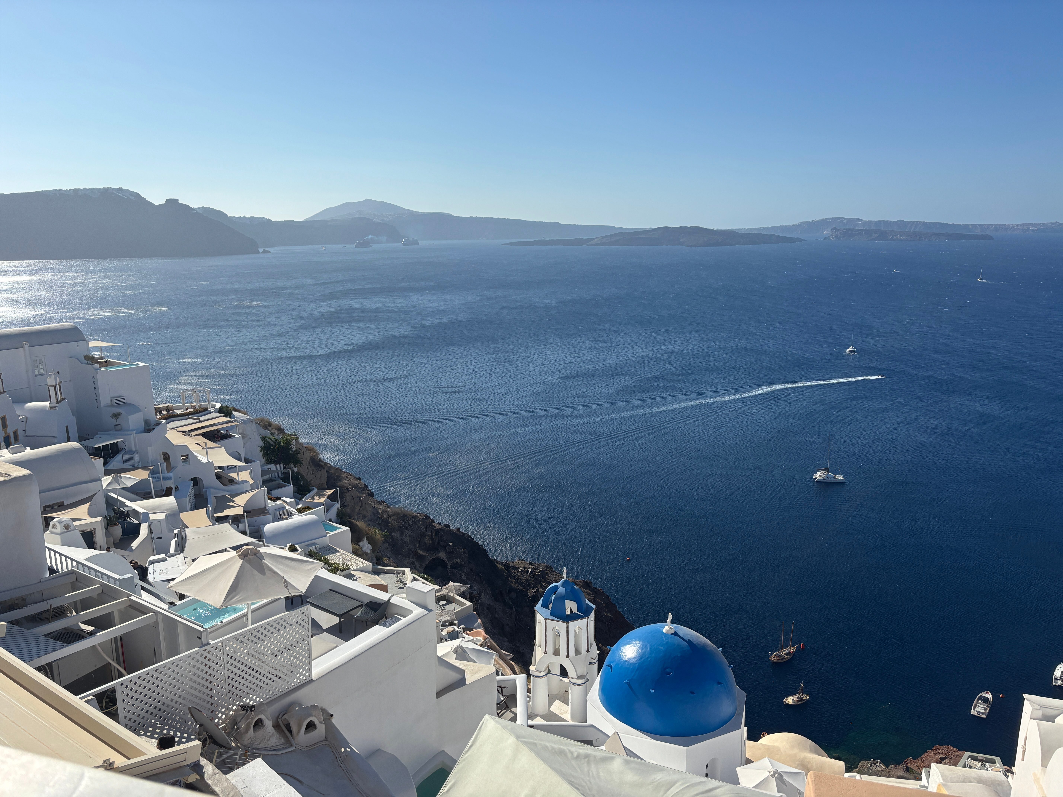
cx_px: 532
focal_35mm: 26
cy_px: 398
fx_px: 798
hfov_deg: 67.3
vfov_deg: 53.1
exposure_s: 1/5952
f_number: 1.6
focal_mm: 5.96
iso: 50
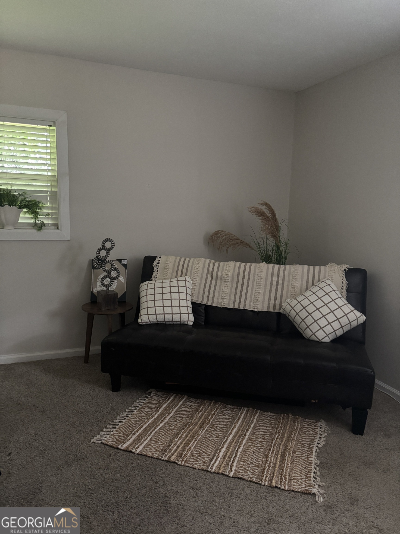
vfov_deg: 67.3
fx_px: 401
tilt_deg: -8.9
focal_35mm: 26
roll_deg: -2.0
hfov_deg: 53.1
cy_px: 267
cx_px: 200
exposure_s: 1/30
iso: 800
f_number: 1.6
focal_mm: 5.96
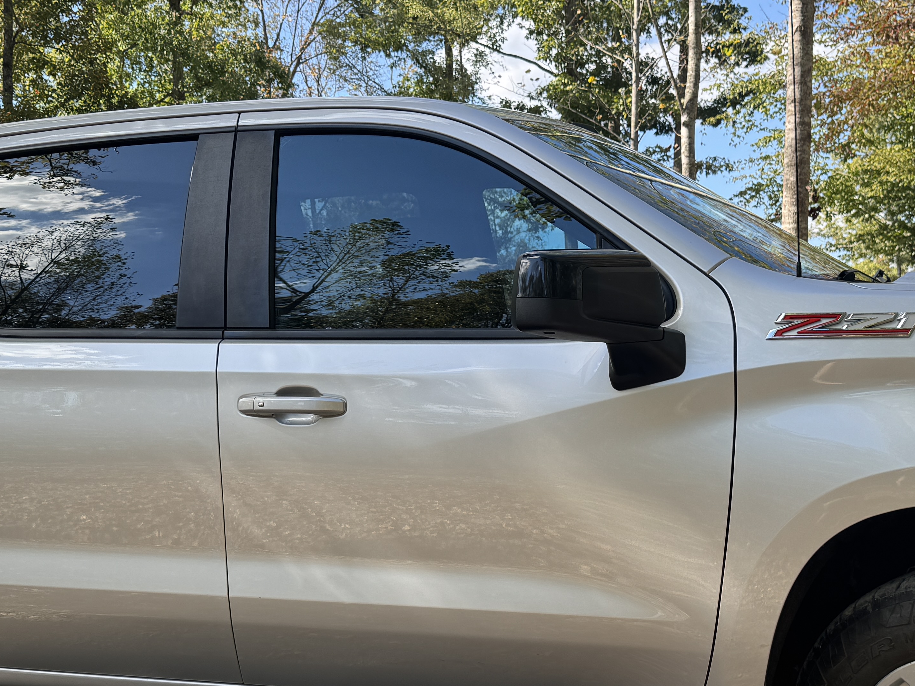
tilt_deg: -5.6
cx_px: 488
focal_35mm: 48
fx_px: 1269
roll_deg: -0.2
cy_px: 515
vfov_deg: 29.8
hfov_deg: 39.6
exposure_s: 1/980
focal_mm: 6.76
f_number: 1.78
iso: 80
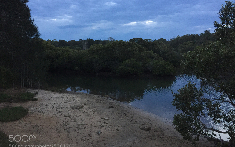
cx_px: 118
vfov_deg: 40.6
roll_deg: -0.4
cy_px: 69
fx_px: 199
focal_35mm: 31
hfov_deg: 61.2
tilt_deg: -5.1
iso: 64
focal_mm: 4.15
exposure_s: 1/33
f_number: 2.2
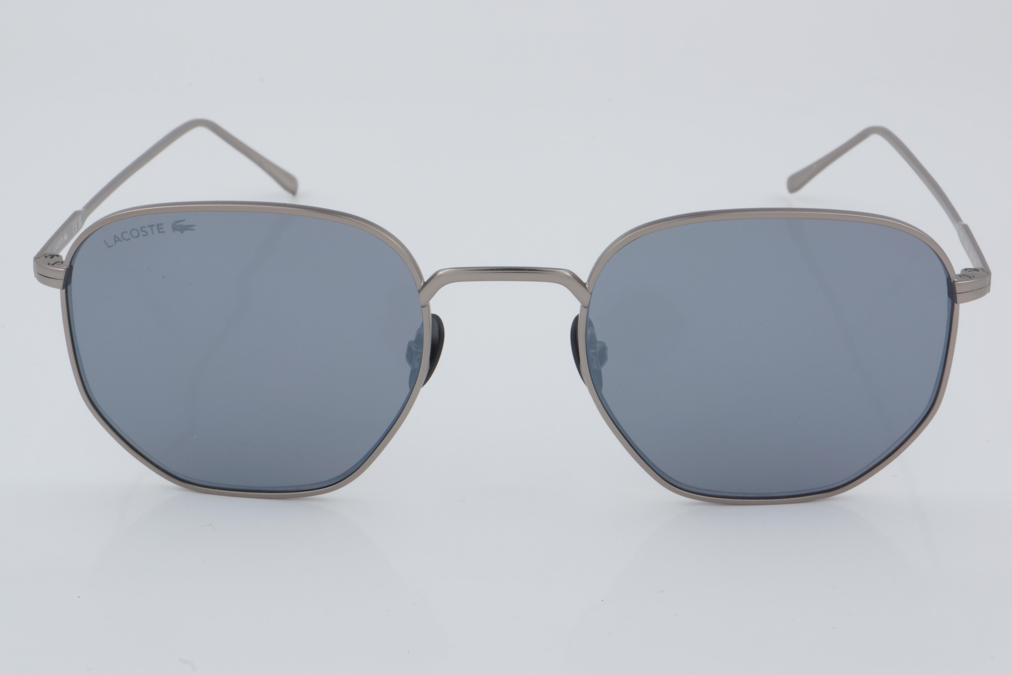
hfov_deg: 24.6
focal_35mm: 82
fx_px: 2319
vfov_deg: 16.6
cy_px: 338
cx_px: 506
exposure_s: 1/4
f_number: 32
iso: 100
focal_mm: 55
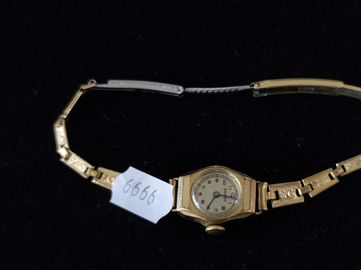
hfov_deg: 31.0
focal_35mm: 62
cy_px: 154
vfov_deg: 23.6
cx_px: 236
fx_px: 647
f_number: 1.65
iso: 500
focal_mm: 6.19
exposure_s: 1/50
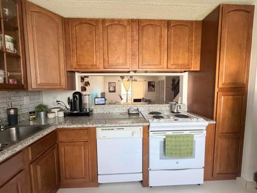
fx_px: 104
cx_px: 128
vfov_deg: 85.7
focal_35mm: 14
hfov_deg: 102.1
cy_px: 96
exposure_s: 1/94
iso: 320
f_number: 2.2
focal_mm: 2.22
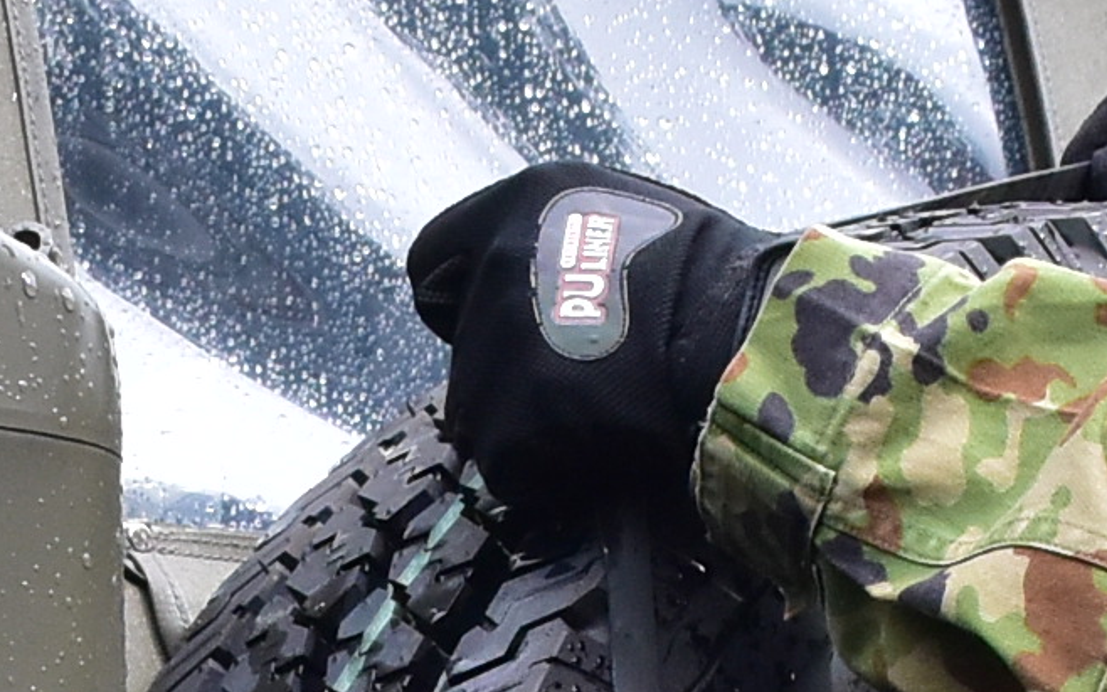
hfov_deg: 10.0
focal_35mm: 209
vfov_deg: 6.2
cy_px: 1217
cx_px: 192
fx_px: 6304
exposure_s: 1/640
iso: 800
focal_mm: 20
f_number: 8
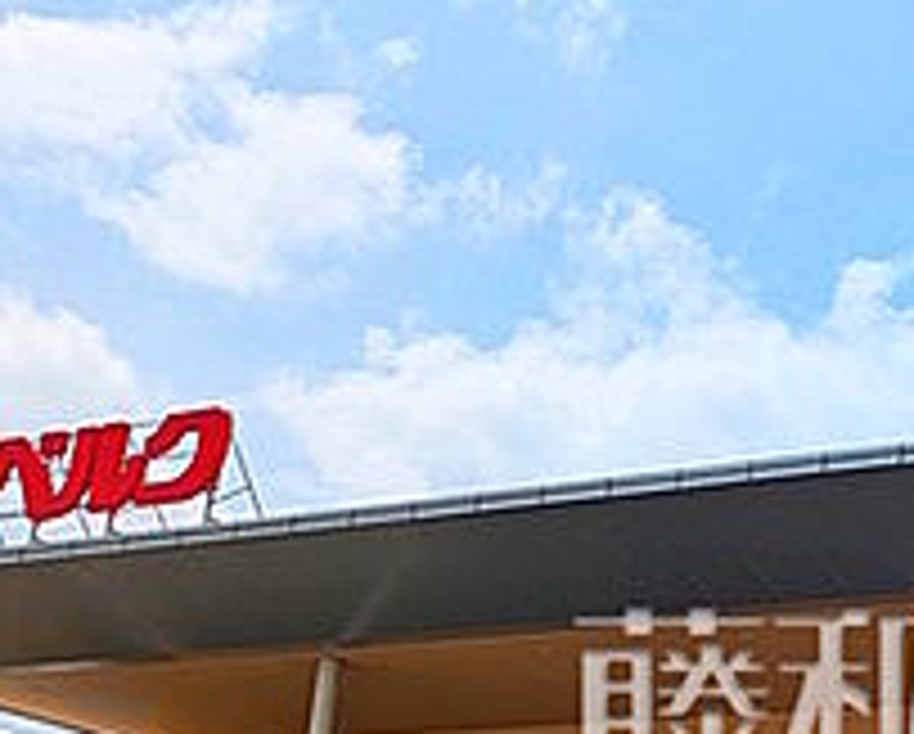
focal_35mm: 72
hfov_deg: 24.3
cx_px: 1054
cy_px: 689
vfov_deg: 20.8
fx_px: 1950
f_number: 1.89
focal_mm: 5.43
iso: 47
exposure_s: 1/3745
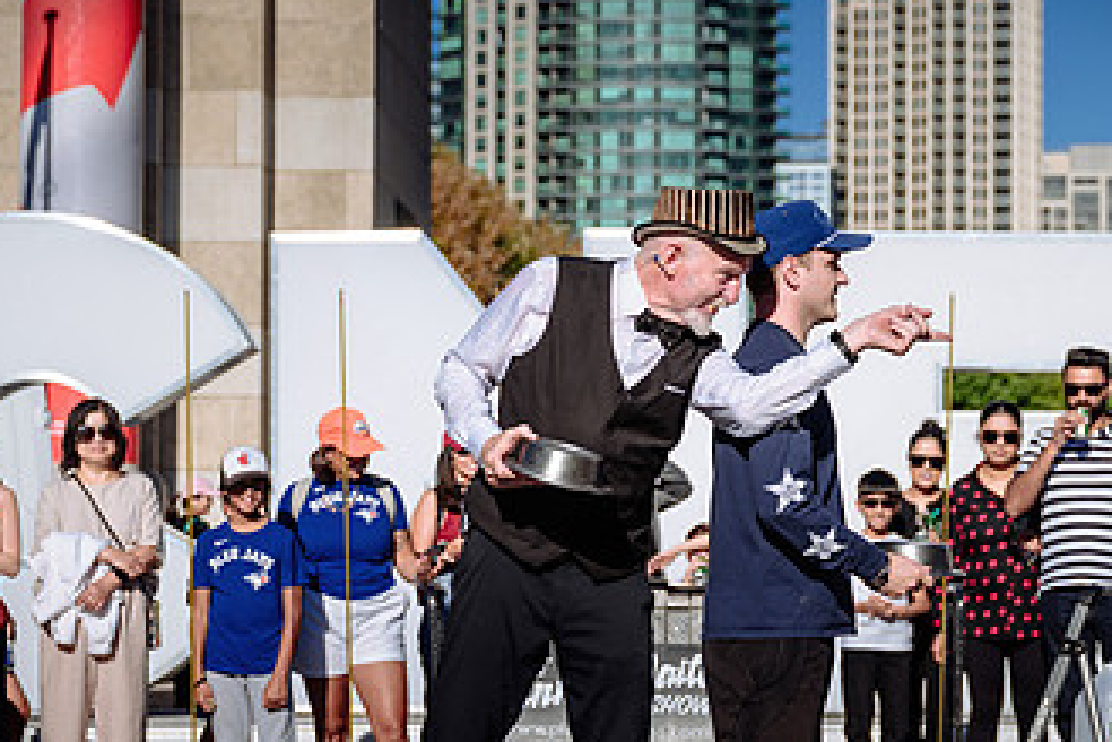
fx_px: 3276
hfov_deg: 19.3
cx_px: 634
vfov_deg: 12.9
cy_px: 444
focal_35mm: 106
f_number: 3.5
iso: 64
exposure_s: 1/800
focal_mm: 56
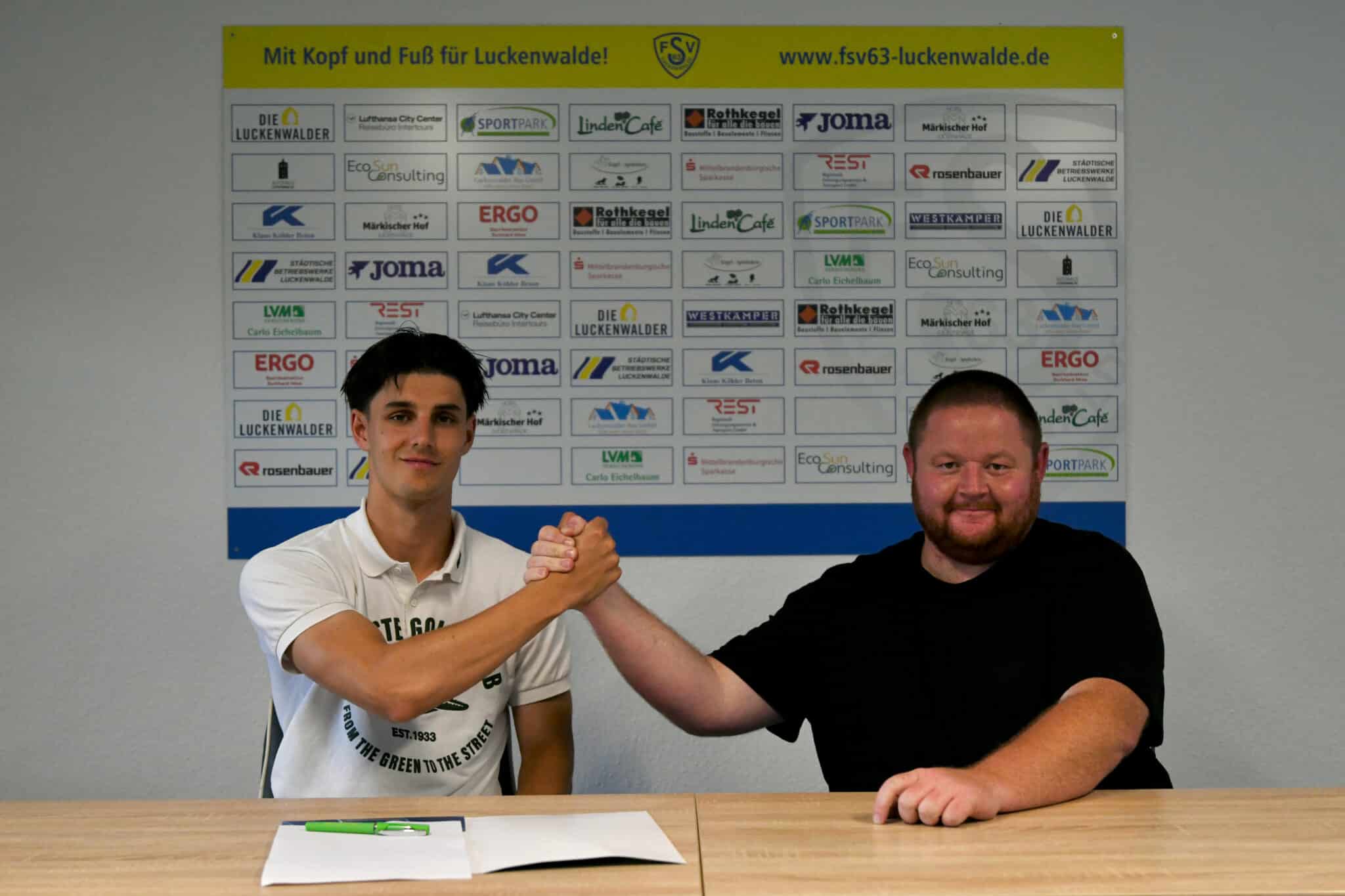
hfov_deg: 53.1
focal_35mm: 36
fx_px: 1345
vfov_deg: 36.9
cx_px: 672
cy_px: 448
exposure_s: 1/640
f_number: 2.8
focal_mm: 36
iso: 2000
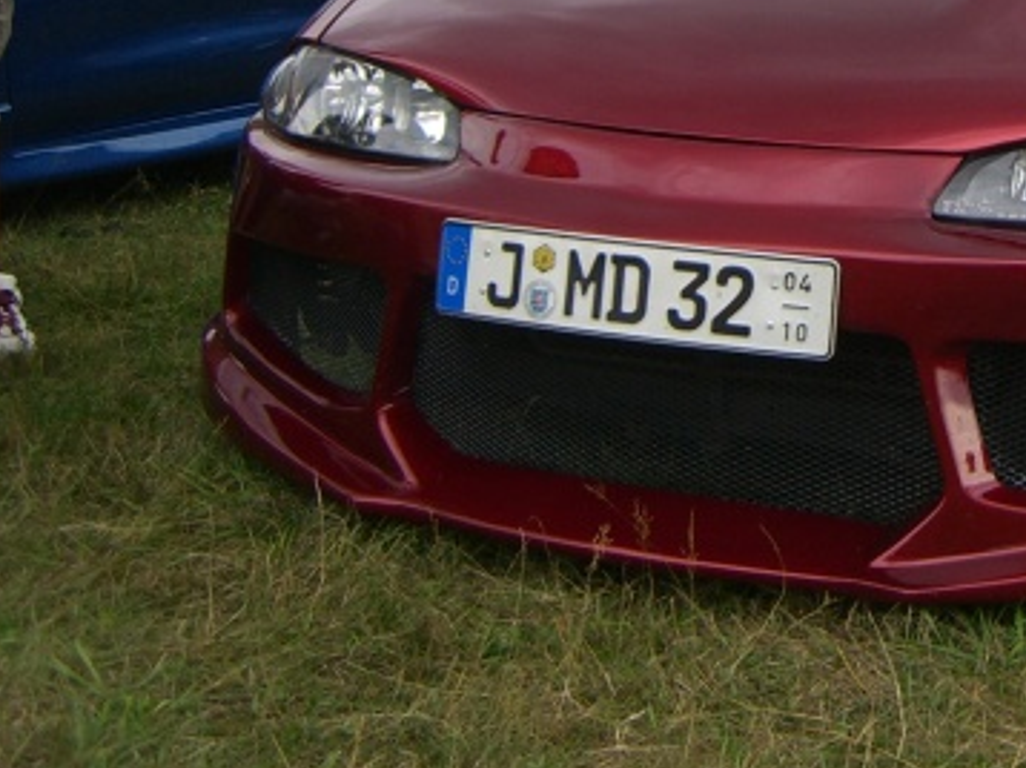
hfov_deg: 22.1
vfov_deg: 17.0
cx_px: 1058
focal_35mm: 85
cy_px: 46
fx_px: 2518
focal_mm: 6.2
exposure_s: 1/250
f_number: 2.7
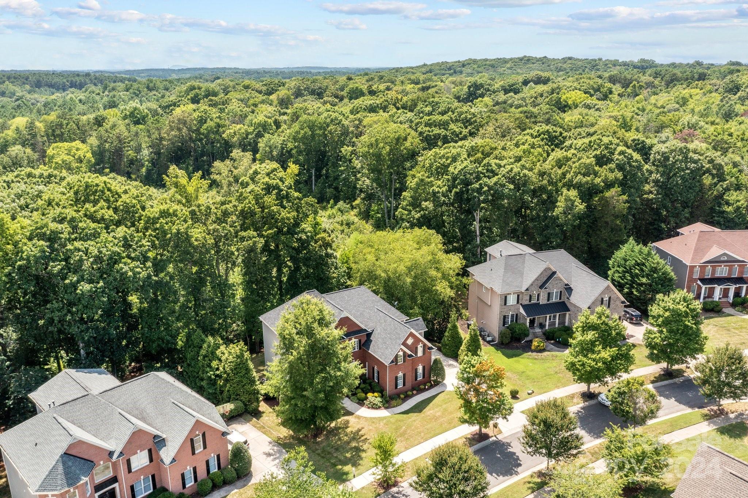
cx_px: 374
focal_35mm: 28
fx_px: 582
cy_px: 249
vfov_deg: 46.4
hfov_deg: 65.5
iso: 100
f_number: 5.6
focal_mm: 10.26
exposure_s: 1/320
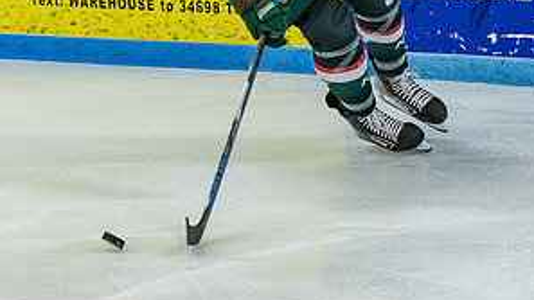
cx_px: 278
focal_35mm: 365
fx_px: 5168
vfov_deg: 3.3
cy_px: -59
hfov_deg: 5.9
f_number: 3.5
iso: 2500
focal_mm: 86
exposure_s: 1/800
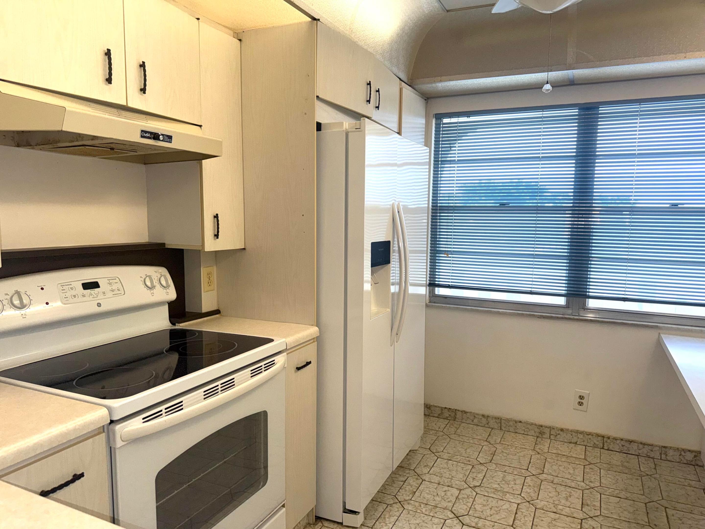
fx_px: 489
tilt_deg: -6.0
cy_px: 264
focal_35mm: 24
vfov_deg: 56.8
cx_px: 352
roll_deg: -0.7
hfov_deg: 71.6
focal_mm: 6.76
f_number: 1.78
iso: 64
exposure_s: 1/229
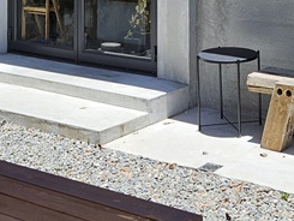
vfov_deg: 14.6
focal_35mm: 94
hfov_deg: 20.7
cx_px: 218
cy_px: -118
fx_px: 799
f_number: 1.8
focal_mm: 5.4
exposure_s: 1/1384
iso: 25
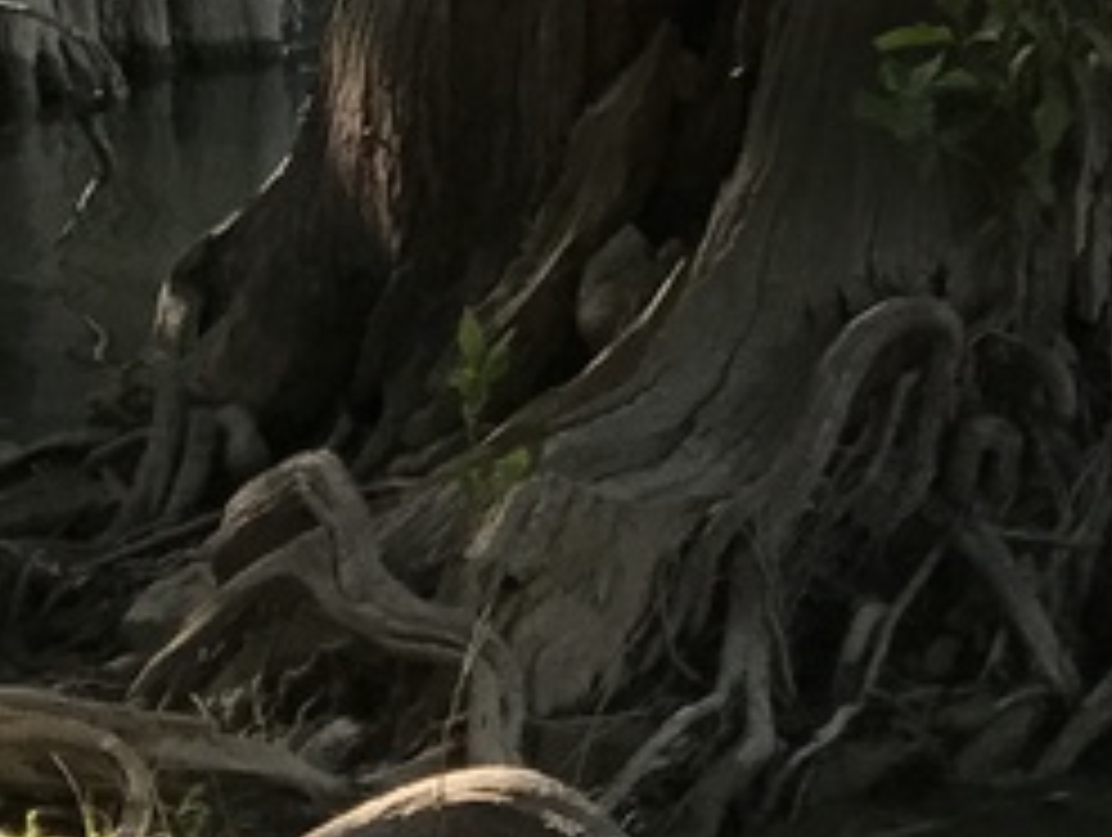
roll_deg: +1.4
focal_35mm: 163
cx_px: 2445
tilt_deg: -3.1
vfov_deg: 8.9
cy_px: -432
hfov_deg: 10.7
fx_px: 5244
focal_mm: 3.99
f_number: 1.8
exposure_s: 1/595
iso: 20
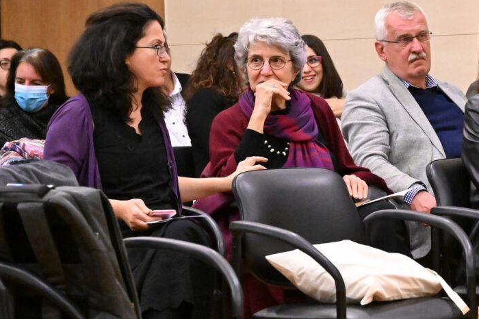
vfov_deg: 8.8
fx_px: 2061
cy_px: 138
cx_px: 337
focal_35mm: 155
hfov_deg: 13.2
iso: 14400
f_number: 5.6
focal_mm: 71
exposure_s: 1/250
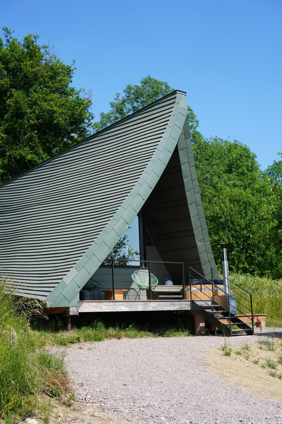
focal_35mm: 52
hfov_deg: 25.8
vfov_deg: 37.9
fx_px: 617
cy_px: 212
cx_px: 141
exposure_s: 1/500
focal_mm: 35
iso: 100
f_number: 5
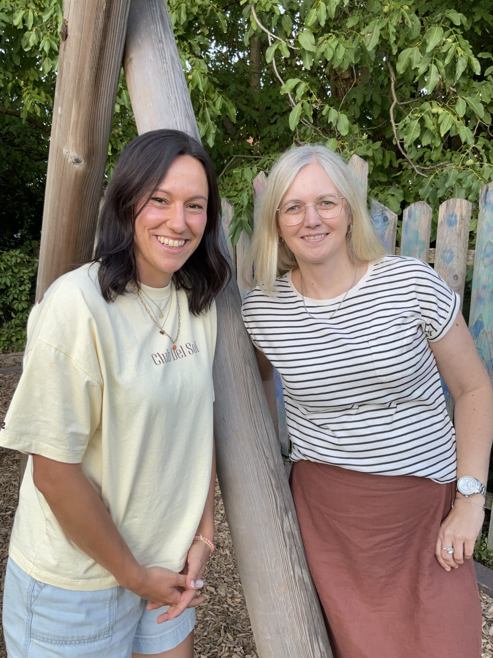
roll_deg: +0.3
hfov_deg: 48.2
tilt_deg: -10.6
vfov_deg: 61.7
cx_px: 246
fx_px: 551
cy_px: 329
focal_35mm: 29
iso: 20
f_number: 1.8
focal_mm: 3
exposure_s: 1/120
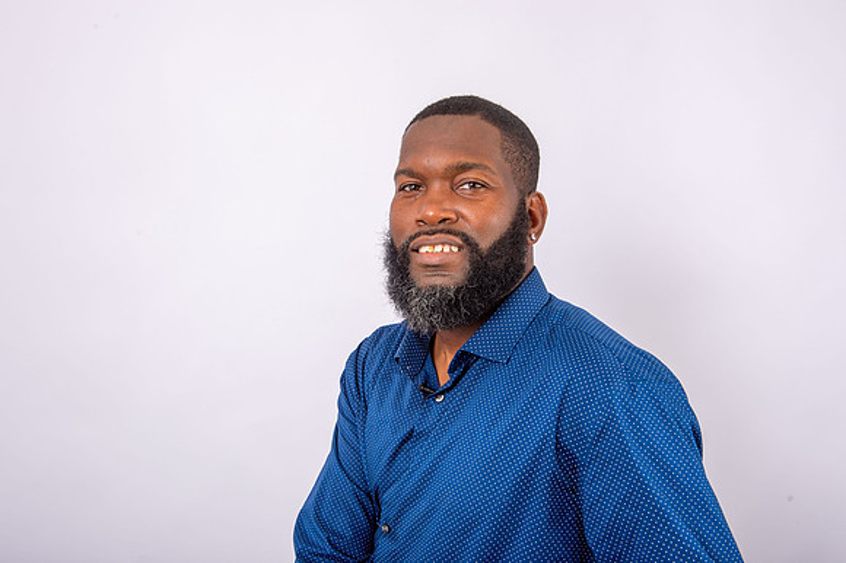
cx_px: 423
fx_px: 845
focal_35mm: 36
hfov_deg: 53.2
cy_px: 282
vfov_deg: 36.8
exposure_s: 1/250
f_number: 9
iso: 125
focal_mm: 36
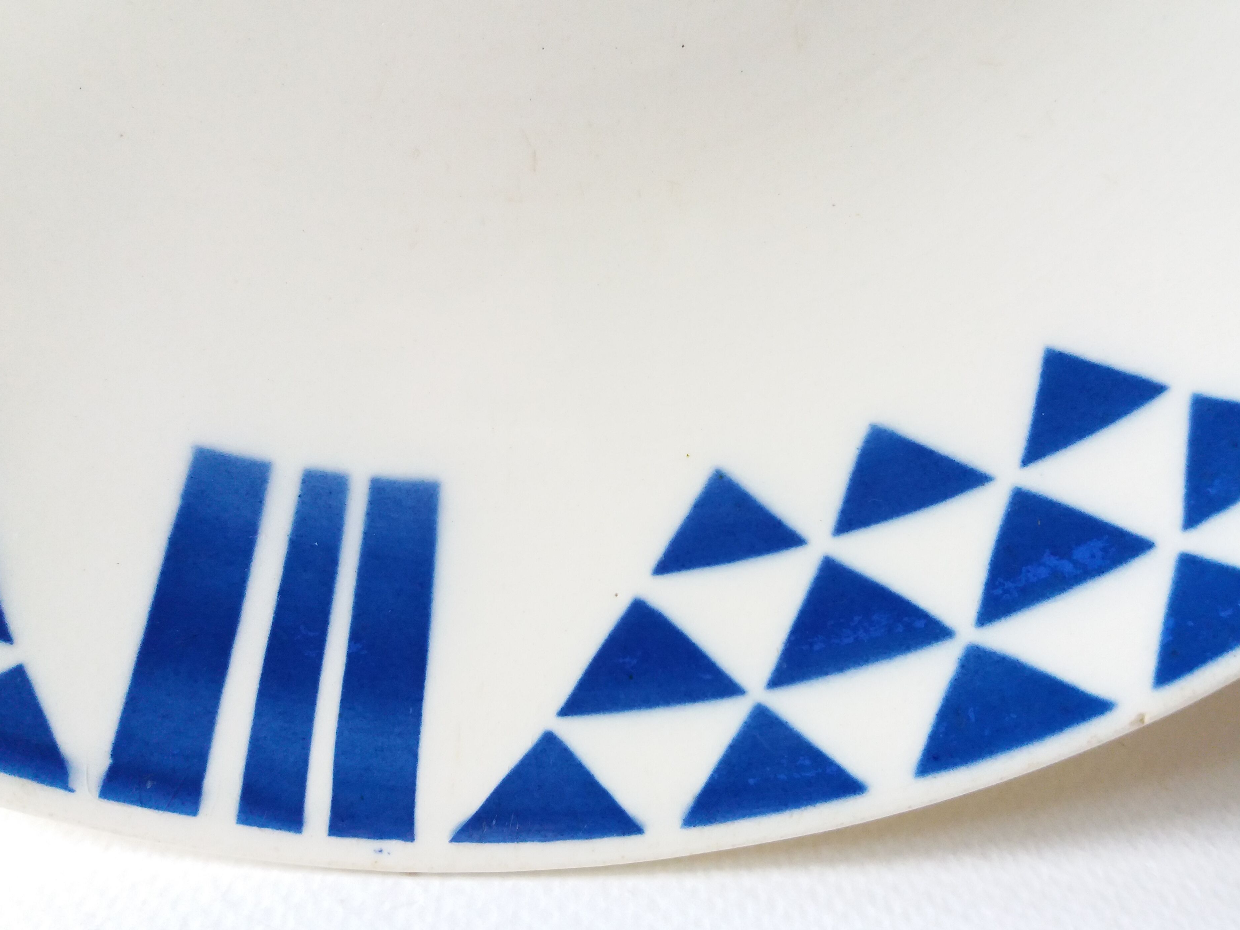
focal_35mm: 31
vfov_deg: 45.4
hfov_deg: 58.3
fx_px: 1110
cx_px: 669
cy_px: 489
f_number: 1.9
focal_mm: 3.7
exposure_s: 1/100
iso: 200
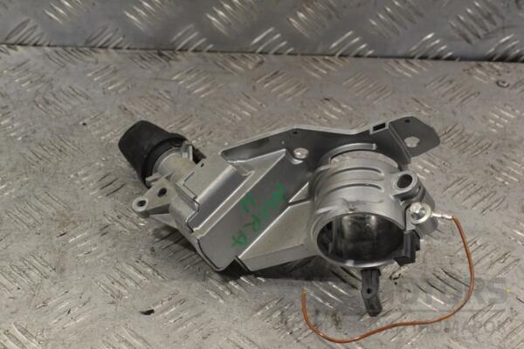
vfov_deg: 16.6
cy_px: 174
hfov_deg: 24.6
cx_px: 262
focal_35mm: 82
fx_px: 1201
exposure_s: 1/320
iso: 3200
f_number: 9
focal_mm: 55
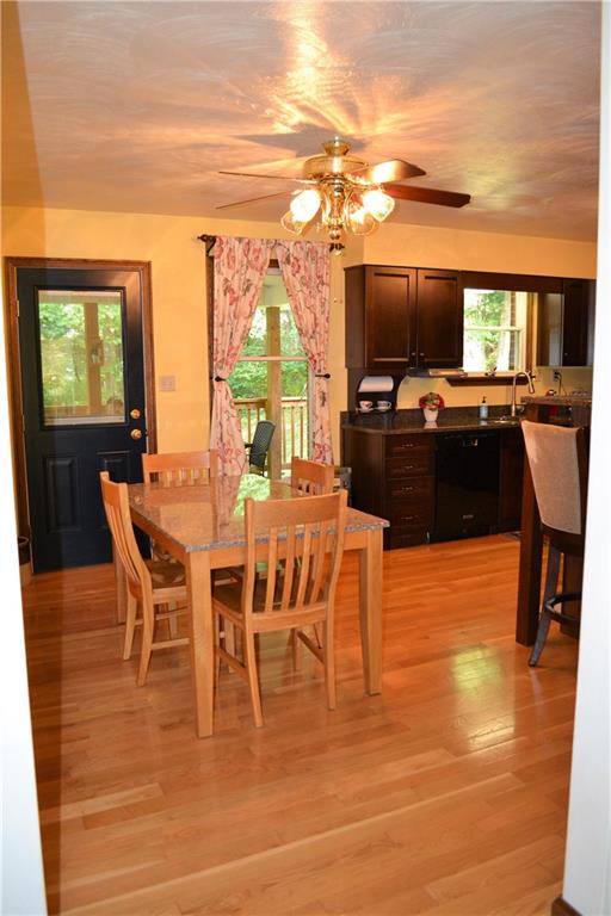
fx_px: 687
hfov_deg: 47.9
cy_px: 458
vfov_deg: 67.4
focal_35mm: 27
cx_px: 306
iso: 1100
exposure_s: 1/60
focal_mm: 18
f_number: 3.5
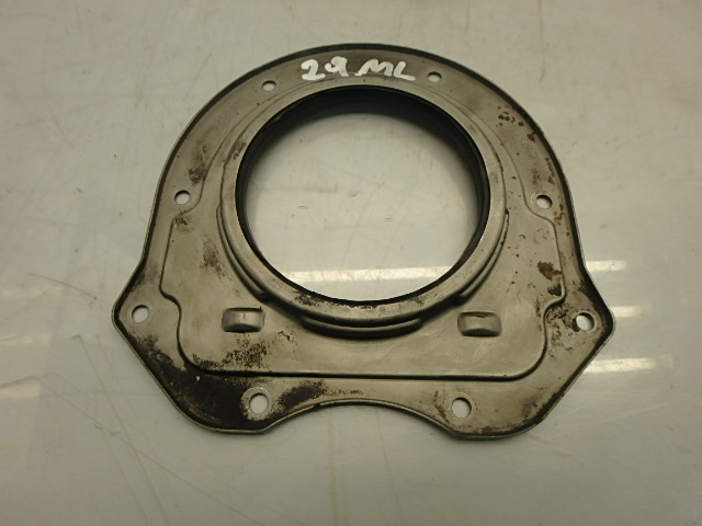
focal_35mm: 21
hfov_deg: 79.0
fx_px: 426
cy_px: 263
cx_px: 351
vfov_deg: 63.4
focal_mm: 3.7
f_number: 3.5
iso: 125
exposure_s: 1/80
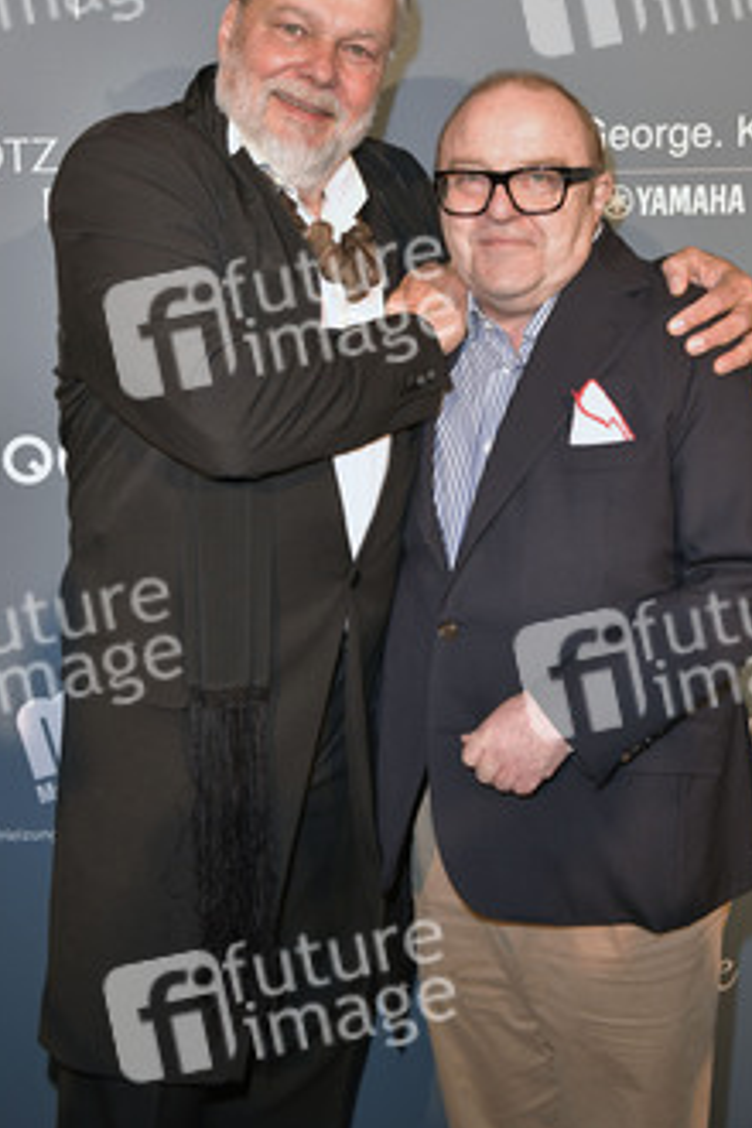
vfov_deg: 42.7
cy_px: 489
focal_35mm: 46
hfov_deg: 29.2
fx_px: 1441
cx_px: 379
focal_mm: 38
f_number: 5.6
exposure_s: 1/200
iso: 1250
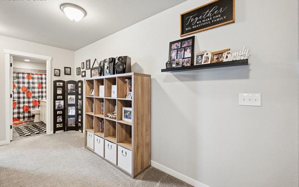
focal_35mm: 16
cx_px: 144
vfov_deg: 71.2
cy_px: 88
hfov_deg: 97.8
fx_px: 130
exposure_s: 1/2.5
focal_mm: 15
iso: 800
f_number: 11
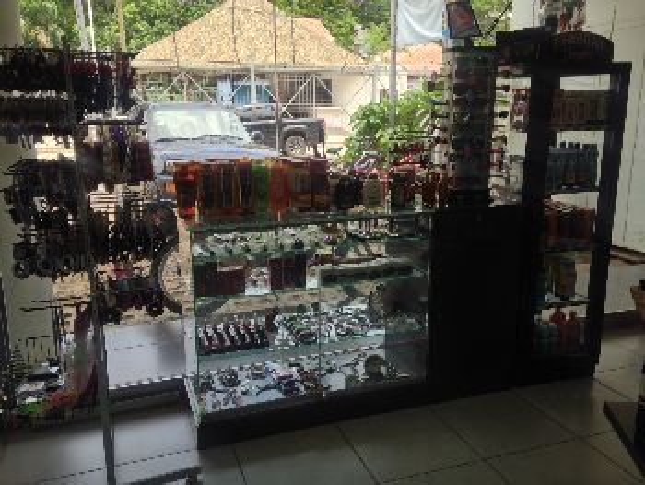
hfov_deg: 55.3
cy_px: 242
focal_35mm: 33
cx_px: 322
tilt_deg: -13.5
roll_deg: +1.6
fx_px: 615
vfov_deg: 43.0
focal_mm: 4.12
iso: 50
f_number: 2.4
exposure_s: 1/190
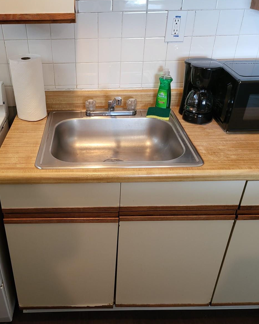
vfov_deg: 55.7
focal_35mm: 32
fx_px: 307
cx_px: 85
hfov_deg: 45.1
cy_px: 164
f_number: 1.8
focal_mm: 5
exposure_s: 1/40
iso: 200
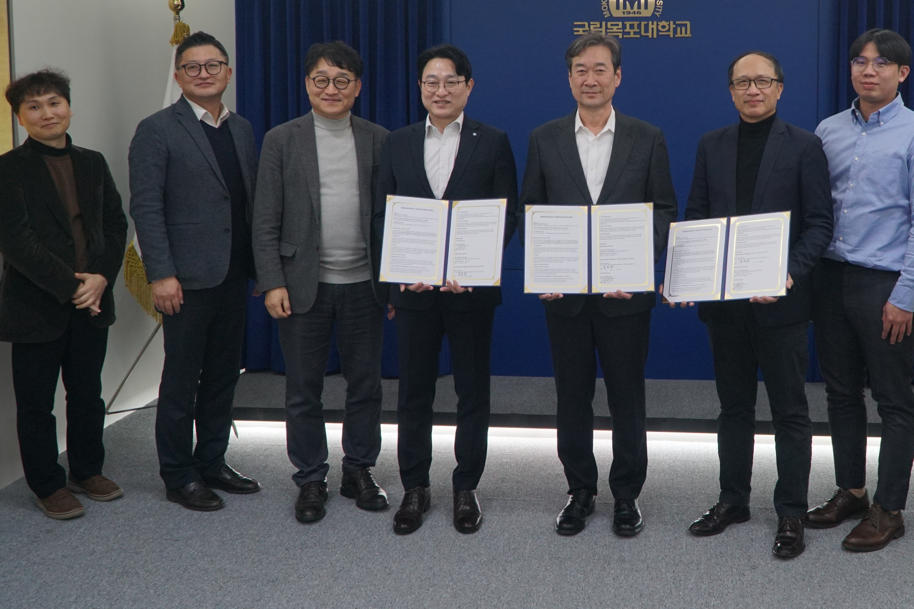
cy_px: 187
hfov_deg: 47.7
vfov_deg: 33.0
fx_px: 1015
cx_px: 606
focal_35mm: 40
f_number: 5
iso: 800
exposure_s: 1/125
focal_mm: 18
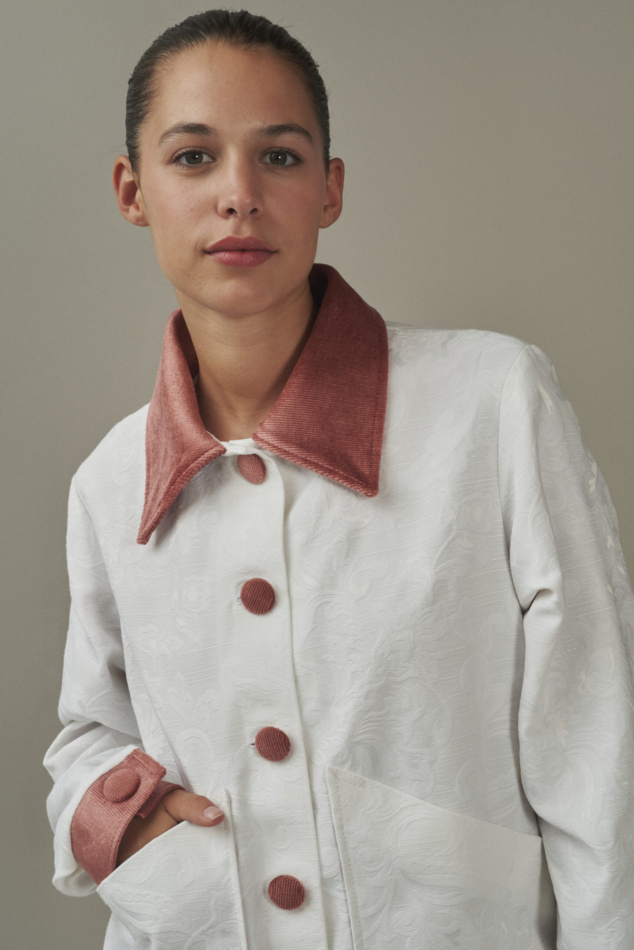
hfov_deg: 16.1
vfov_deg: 23.9
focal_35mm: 85
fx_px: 2243
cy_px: 475
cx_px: 317
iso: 200
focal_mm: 85
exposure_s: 1/160
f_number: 11
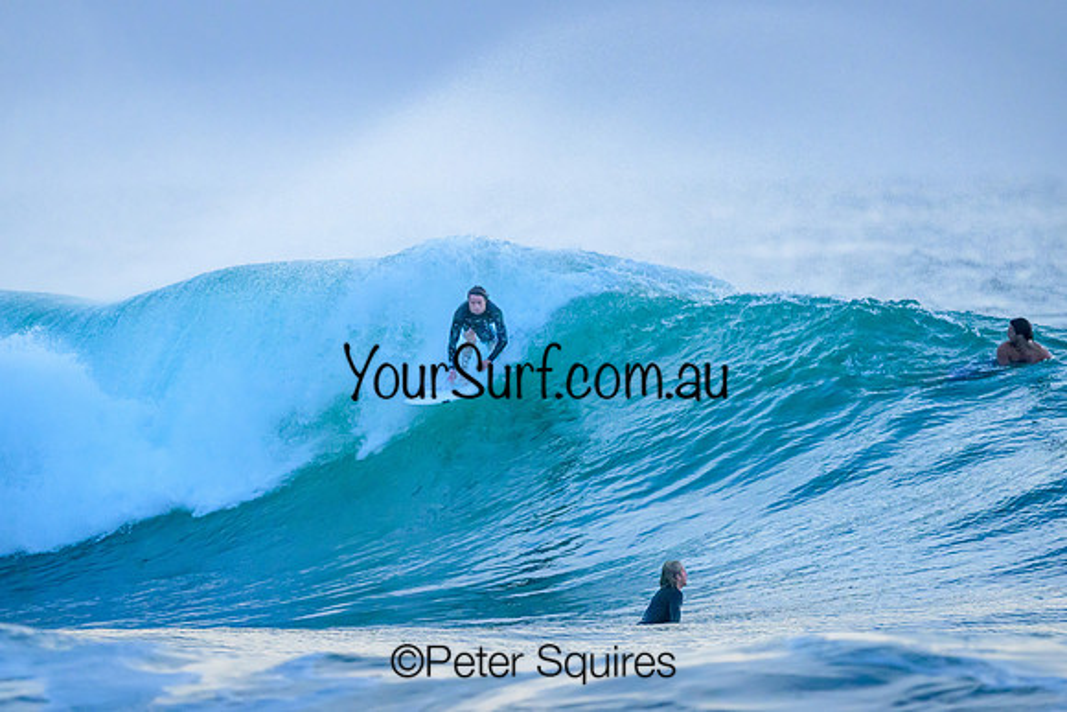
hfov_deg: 2.5
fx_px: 24271
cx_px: 534
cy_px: 356
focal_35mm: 819
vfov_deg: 1.7
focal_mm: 800
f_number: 6.3
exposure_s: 1/2500
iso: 5000
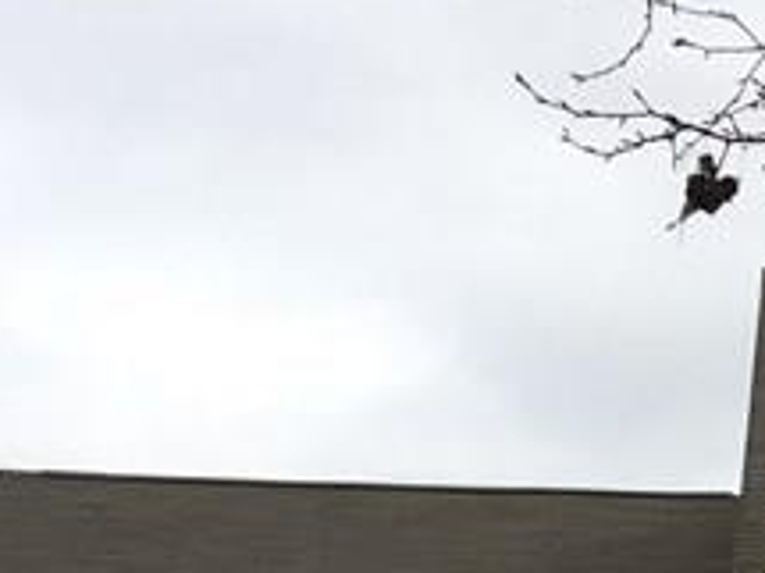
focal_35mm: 138
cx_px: 1245
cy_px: 1324
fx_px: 3048
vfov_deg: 9.6
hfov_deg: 13.3
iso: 32
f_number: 2.2
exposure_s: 1/842
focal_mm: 4.15
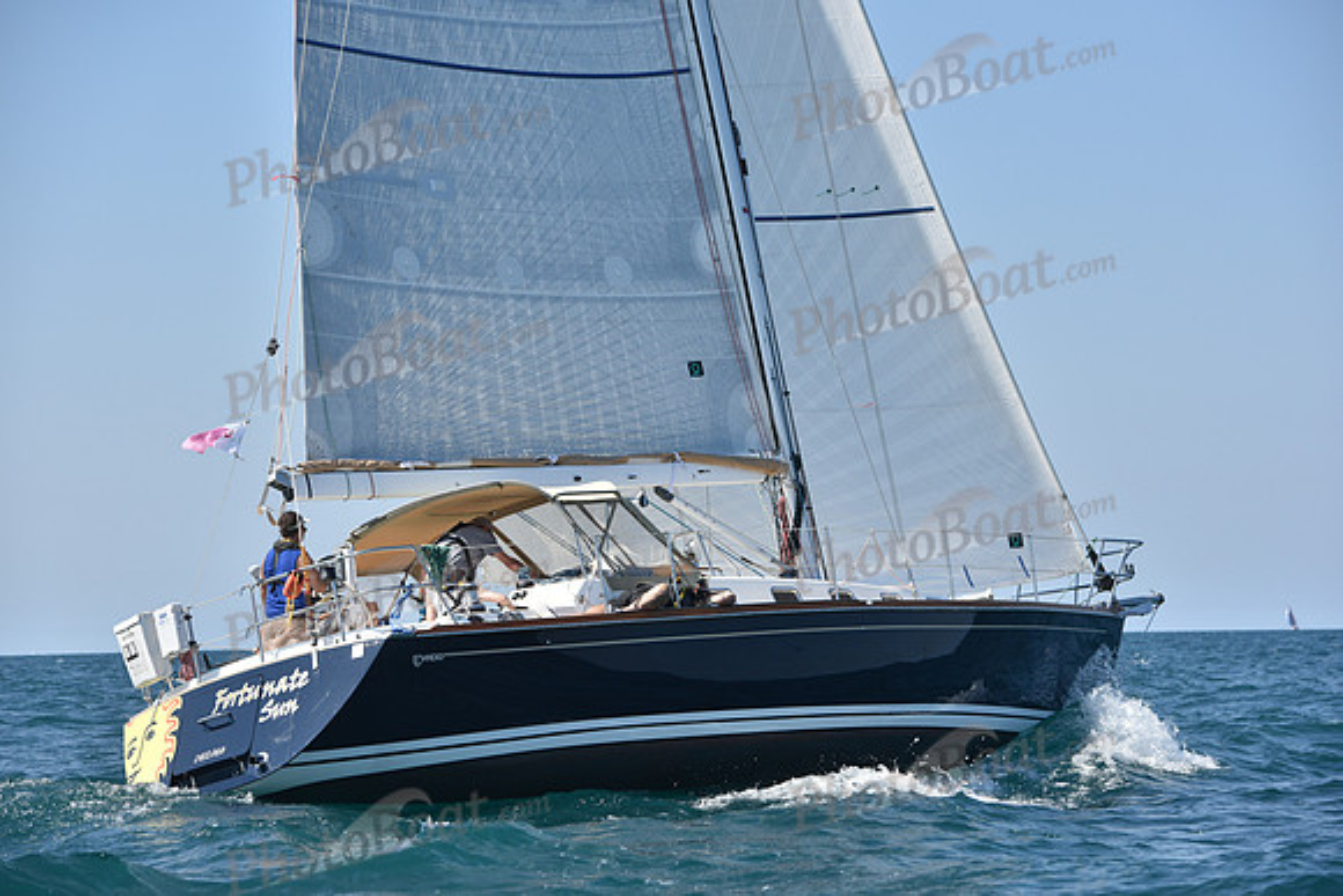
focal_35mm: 120
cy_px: 448
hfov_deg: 17.1
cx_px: 672
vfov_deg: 11.4
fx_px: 4478
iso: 250
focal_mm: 120
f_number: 5.6
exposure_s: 1/1600
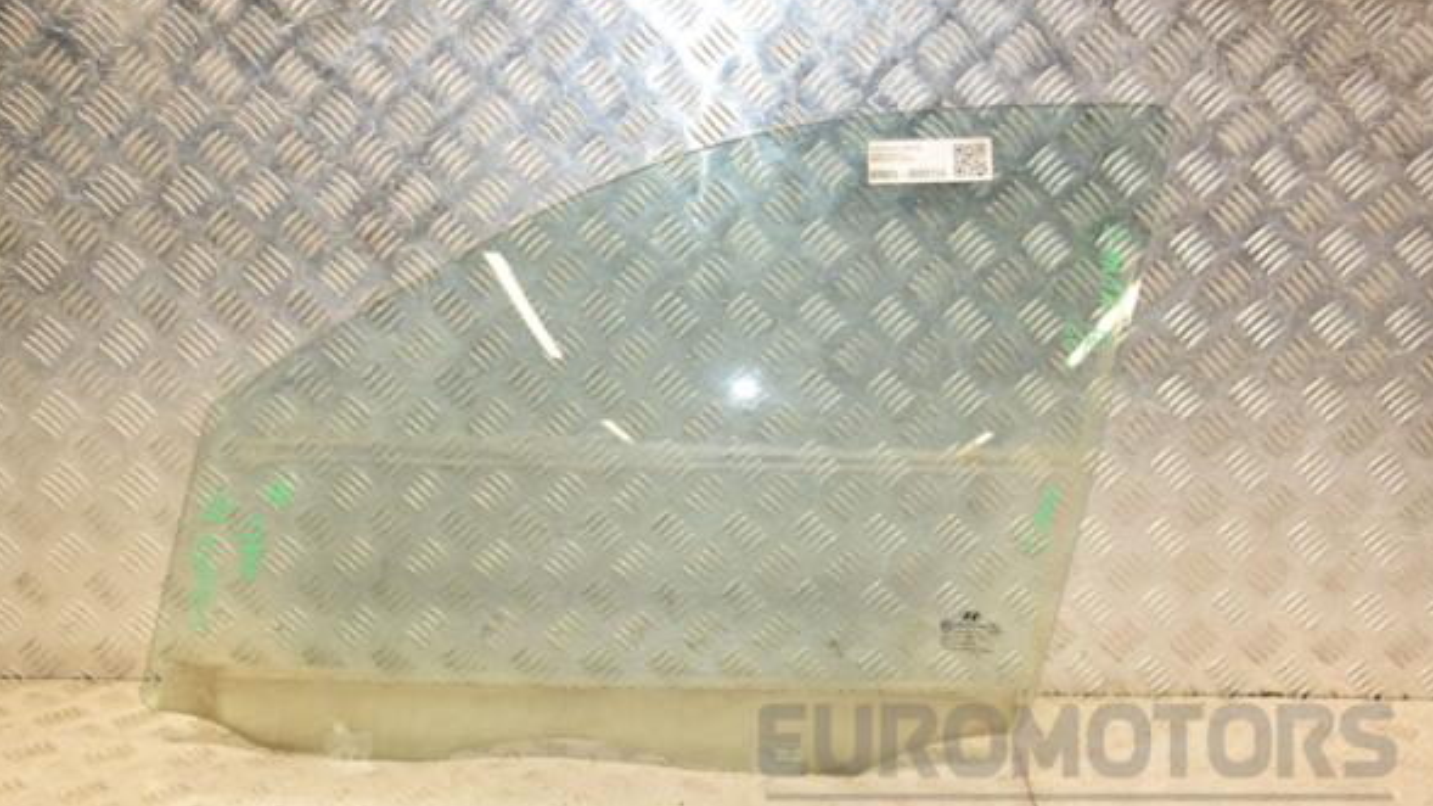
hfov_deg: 42.9
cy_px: 416
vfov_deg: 24.9
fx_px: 1823
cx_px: 713
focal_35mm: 48
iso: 800
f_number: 6.3
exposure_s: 1/200
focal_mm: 30
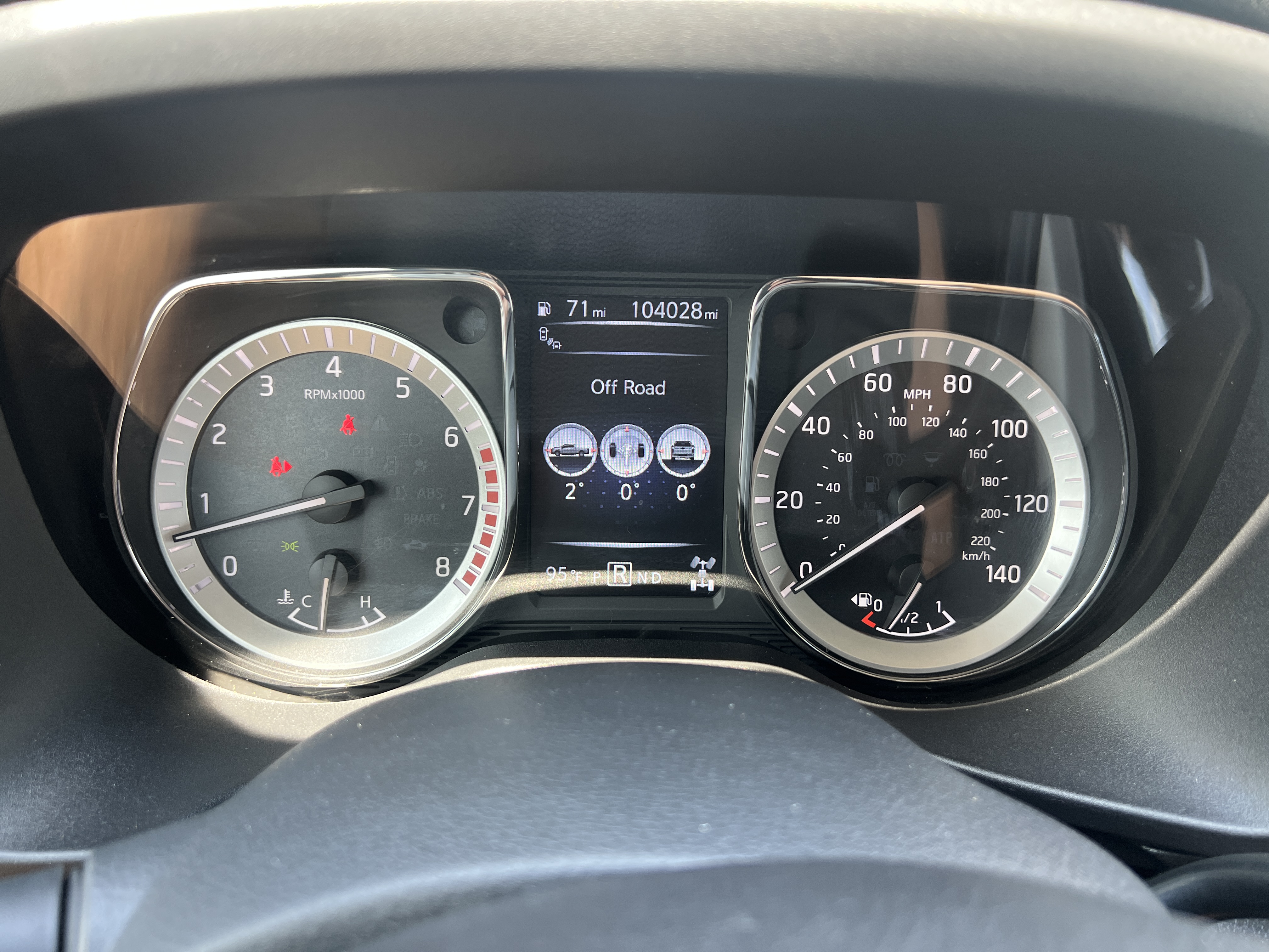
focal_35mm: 26
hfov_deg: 67.3
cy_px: 476
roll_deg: -0.9
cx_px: 634
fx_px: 953
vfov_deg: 53.1
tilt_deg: -30.1
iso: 100
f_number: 1.5
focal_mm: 5.7
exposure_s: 1/121
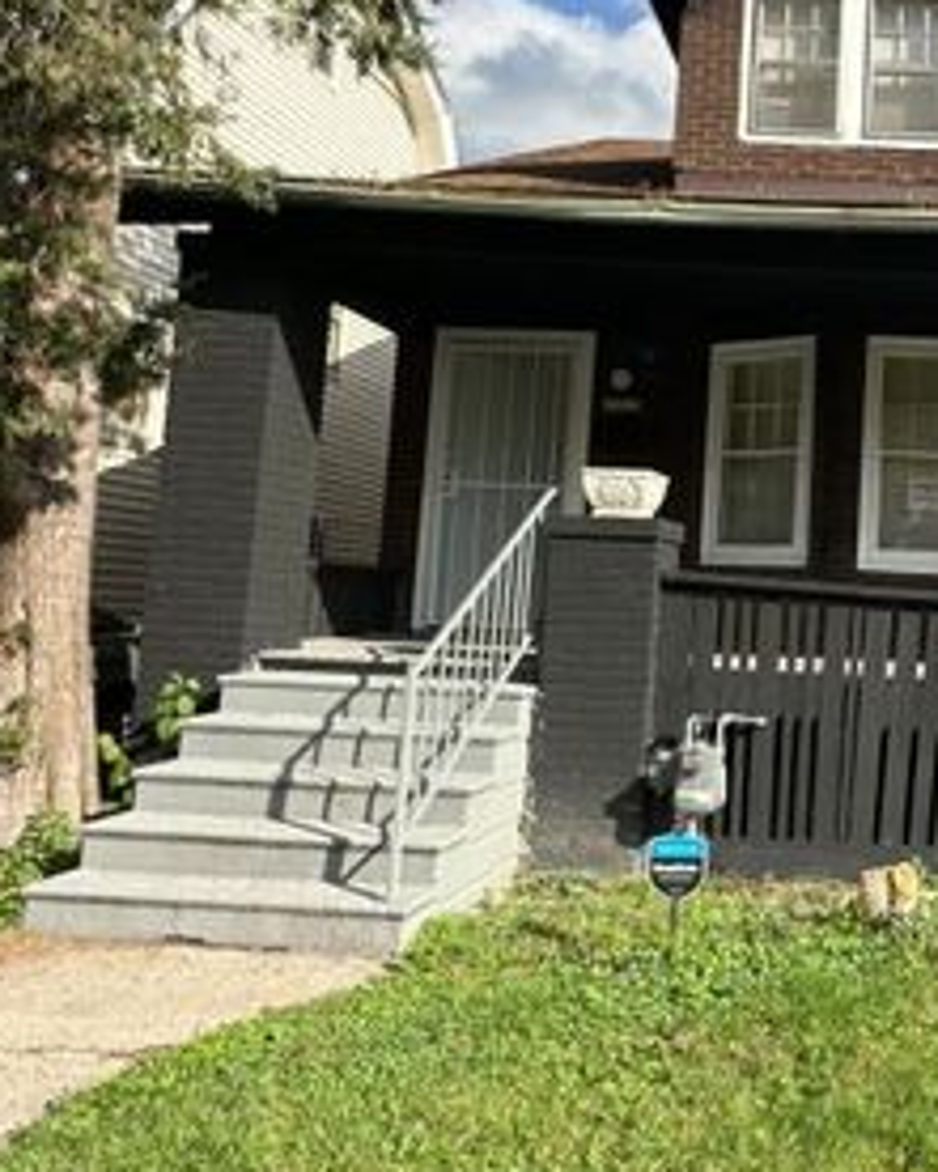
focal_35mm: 33
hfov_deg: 40.1
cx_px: 900
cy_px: 495
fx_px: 1145
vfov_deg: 54.0
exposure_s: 1/1511
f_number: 2.2
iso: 40
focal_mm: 2.22
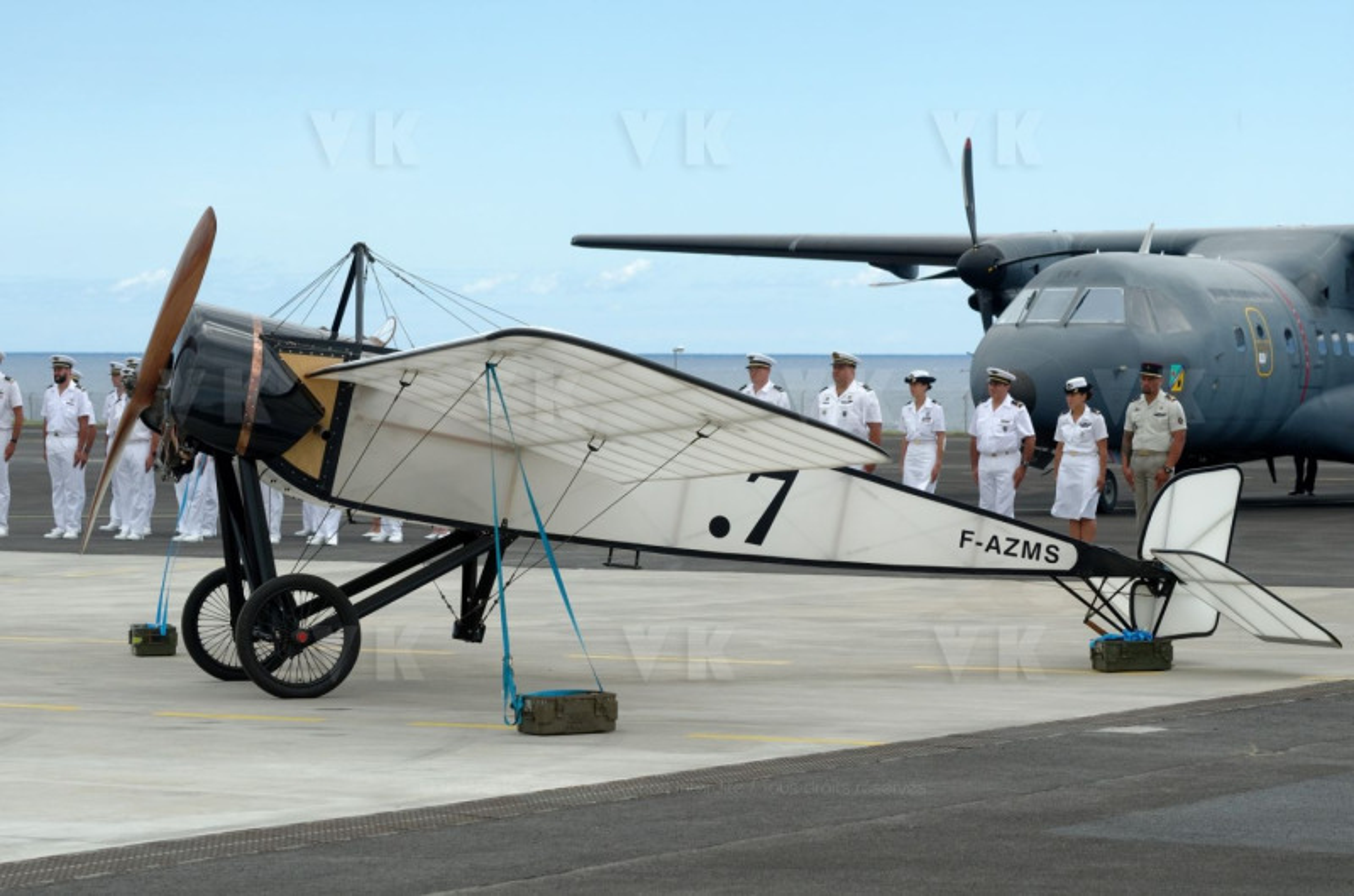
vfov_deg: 13.0
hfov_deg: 19.5
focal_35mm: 105
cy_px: 448
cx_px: 677
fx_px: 3941
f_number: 5.6
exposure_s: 1/800
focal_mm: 70
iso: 200
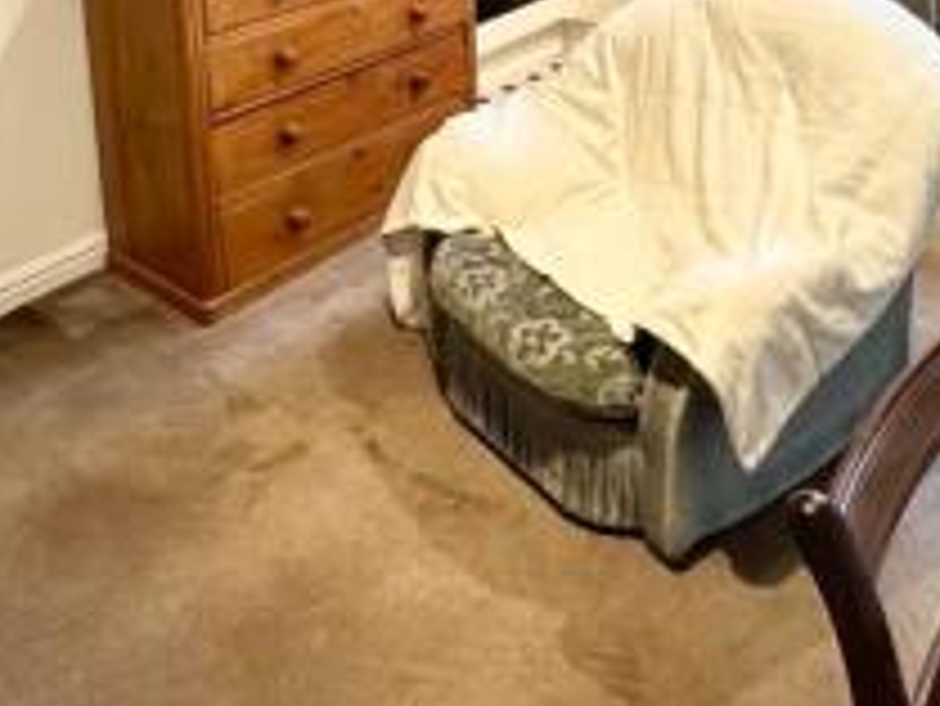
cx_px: 578
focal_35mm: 39
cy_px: -97
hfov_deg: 47.5
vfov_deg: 31.9
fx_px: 1060
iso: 250
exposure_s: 1/50
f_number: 2.2
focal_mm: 2.22
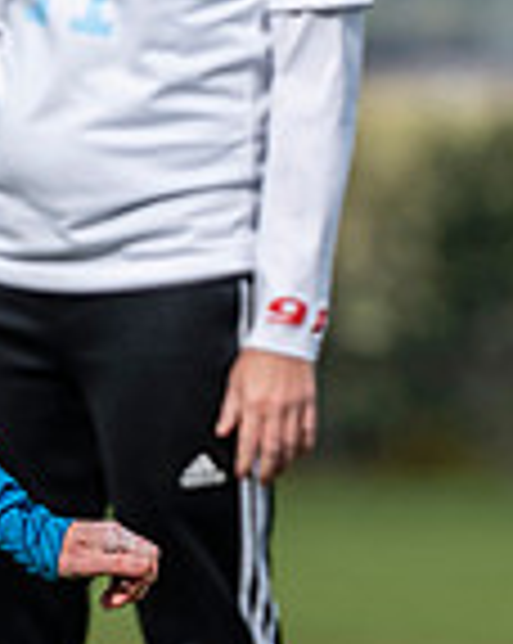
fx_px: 32390
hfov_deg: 0.9
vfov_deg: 1.1
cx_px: -225
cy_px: 286
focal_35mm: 1703
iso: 125
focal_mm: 200
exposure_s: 1/1250
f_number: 4
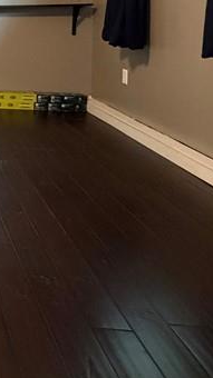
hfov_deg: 19.9
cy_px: 36
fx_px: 462
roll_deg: +0.6
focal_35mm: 46
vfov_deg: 41.0
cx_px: -158
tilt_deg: -4.4
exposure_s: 1/60
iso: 640
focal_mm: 2.22
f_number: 2.2
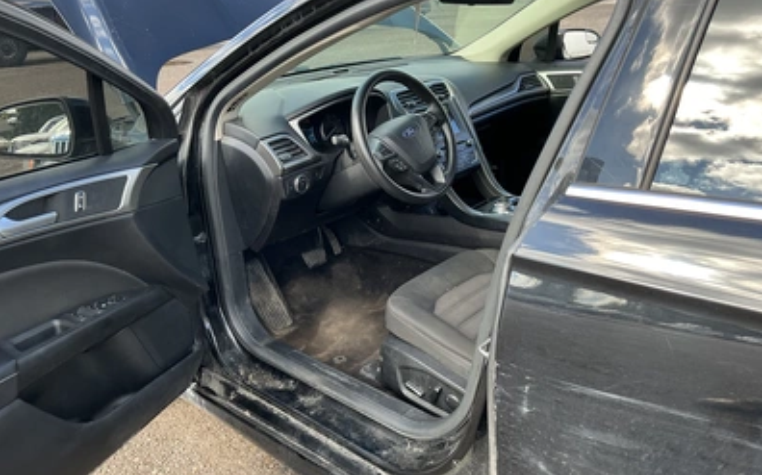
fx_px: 623
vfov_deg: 41.7
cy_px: 217
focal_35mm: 30
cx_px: 383
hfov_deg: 62.9
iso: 25
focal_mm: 3
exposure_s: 1/122
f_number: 1.8
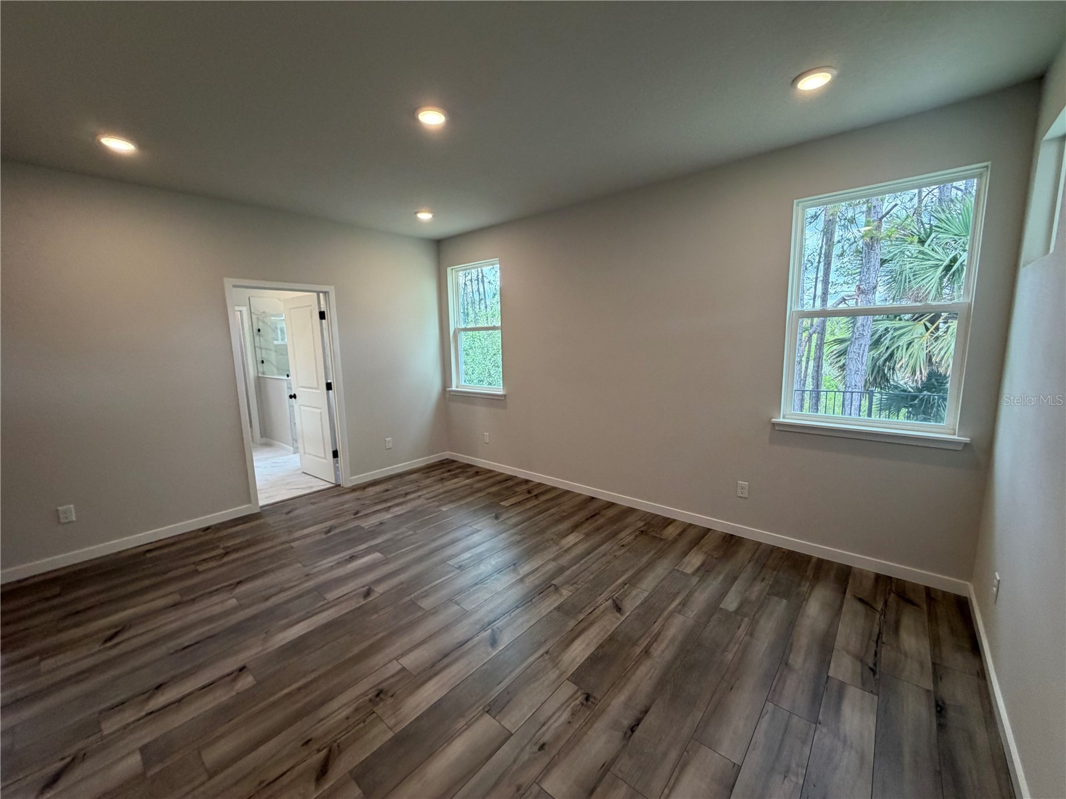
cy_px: 400
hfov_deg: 102.1
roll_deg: +1.1
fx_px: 431
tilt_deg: -7.3
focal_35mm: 14
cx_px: 533
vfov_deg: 85.7
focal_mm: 2.22
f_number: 2.2
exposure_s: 1/120
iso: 200
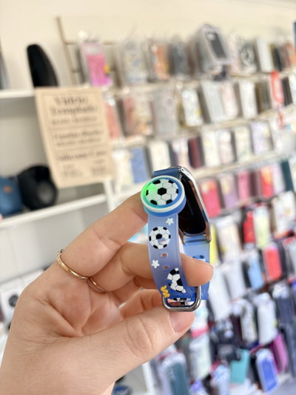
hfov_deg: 53.1
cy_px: 198
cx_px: 148
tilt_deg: -6.1
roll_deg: +11.4
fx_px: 296
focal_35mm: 26
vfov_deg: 67.3
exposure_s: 1/121
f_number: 1.6
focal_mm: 5.96
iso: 64
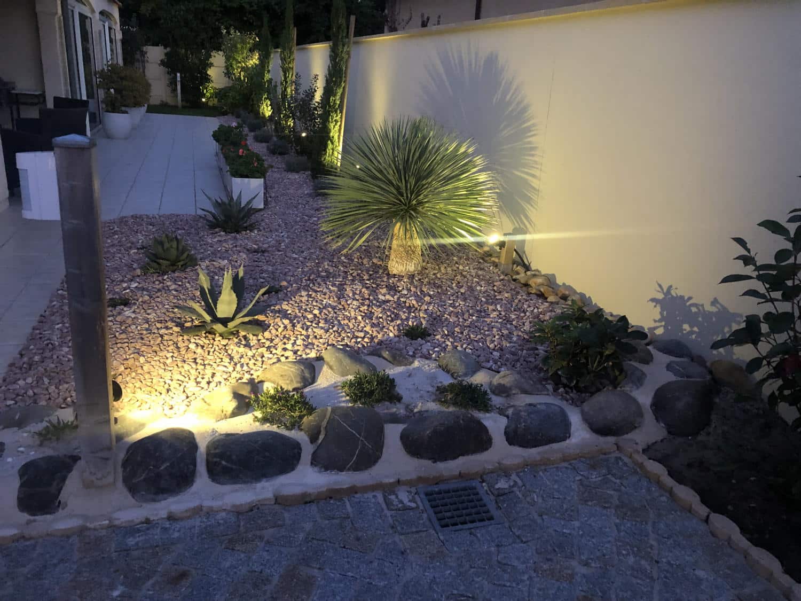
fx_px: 648
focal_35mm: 28
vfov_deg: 49.7
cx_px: 400
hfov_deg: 63.4
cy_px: 300
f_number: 1.8
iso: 100
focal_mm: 3.99
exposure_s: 1/7
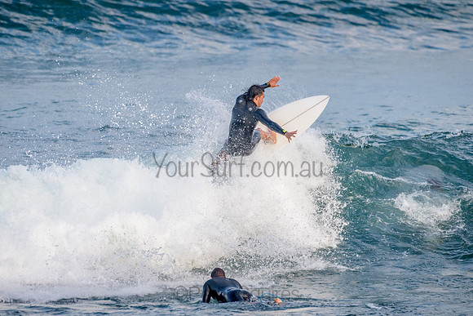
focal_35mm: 612
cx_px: 236
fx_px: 8043
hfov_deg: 3.4
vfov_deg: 2.2
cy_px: 158
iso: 360
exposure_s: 1/1250
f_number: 5.6
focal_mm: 500
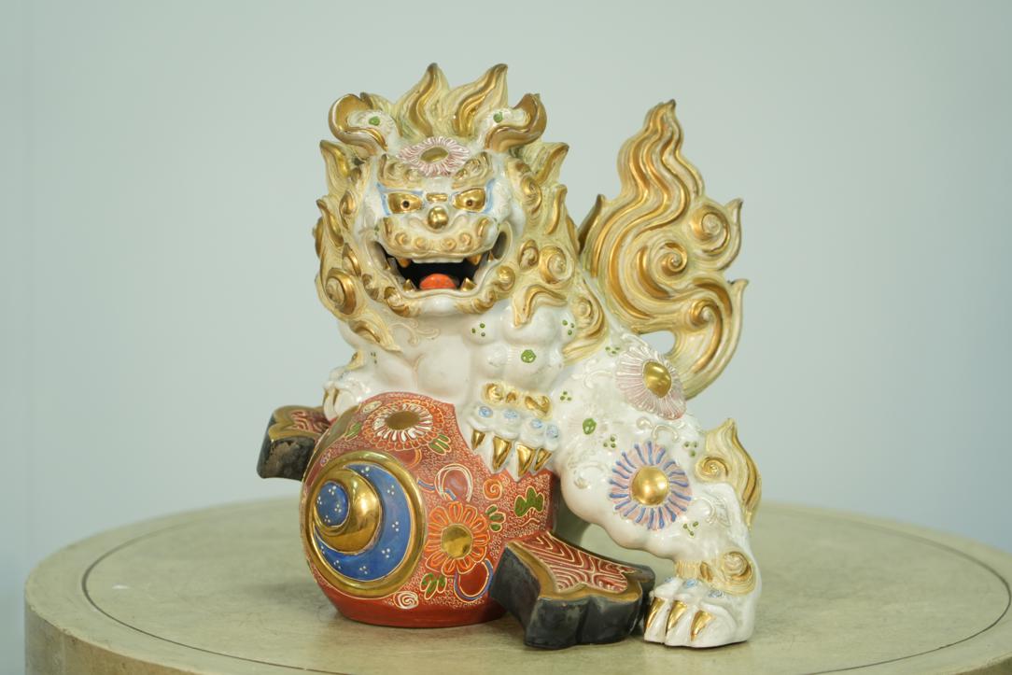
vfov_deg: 13.0
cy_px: 338
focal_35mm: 105
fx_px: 2952
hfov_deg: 19.5
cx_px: 506
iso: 1250
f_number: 4
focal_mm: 105
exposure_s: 1/125
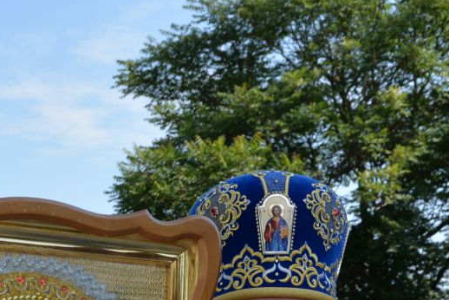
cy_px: 390
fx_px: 1048
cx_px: -8
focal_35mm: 84
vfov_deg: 15.5
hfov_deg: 23.1
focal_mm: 29
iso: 160
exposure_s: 1/250
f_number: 8
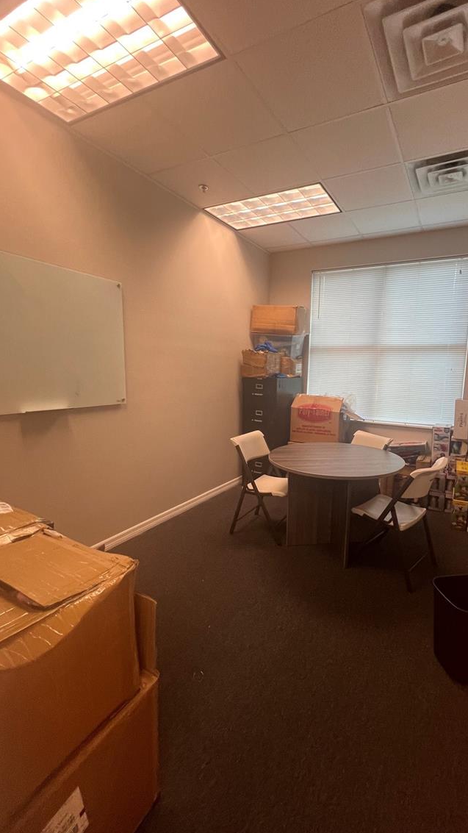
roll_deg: -1.1
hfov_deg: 69.8
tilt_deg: -8.4
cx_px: 282
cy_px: 421
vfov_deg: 103.0
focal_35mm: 15
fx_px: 331
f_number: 1.8
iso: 200
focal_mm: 1.57
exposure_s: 1/120
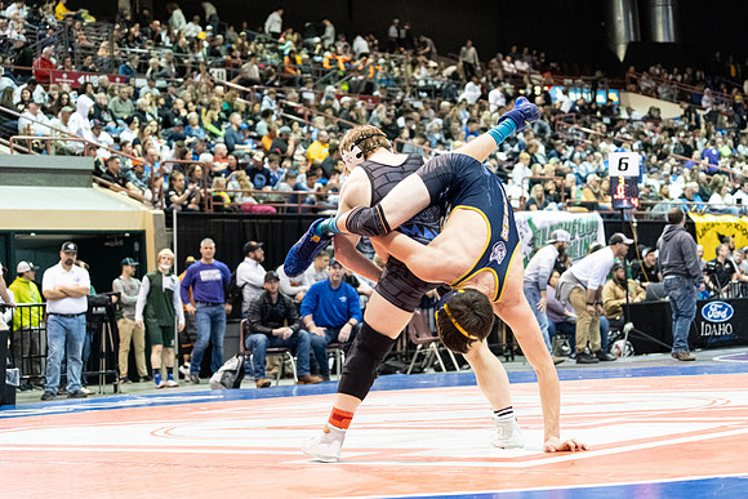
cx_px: 374
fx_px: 1621
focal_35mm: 78
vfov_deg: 17.5
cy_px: 250
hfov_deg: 26.0
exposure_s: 1/500
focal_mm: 78
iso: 12800
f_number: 4
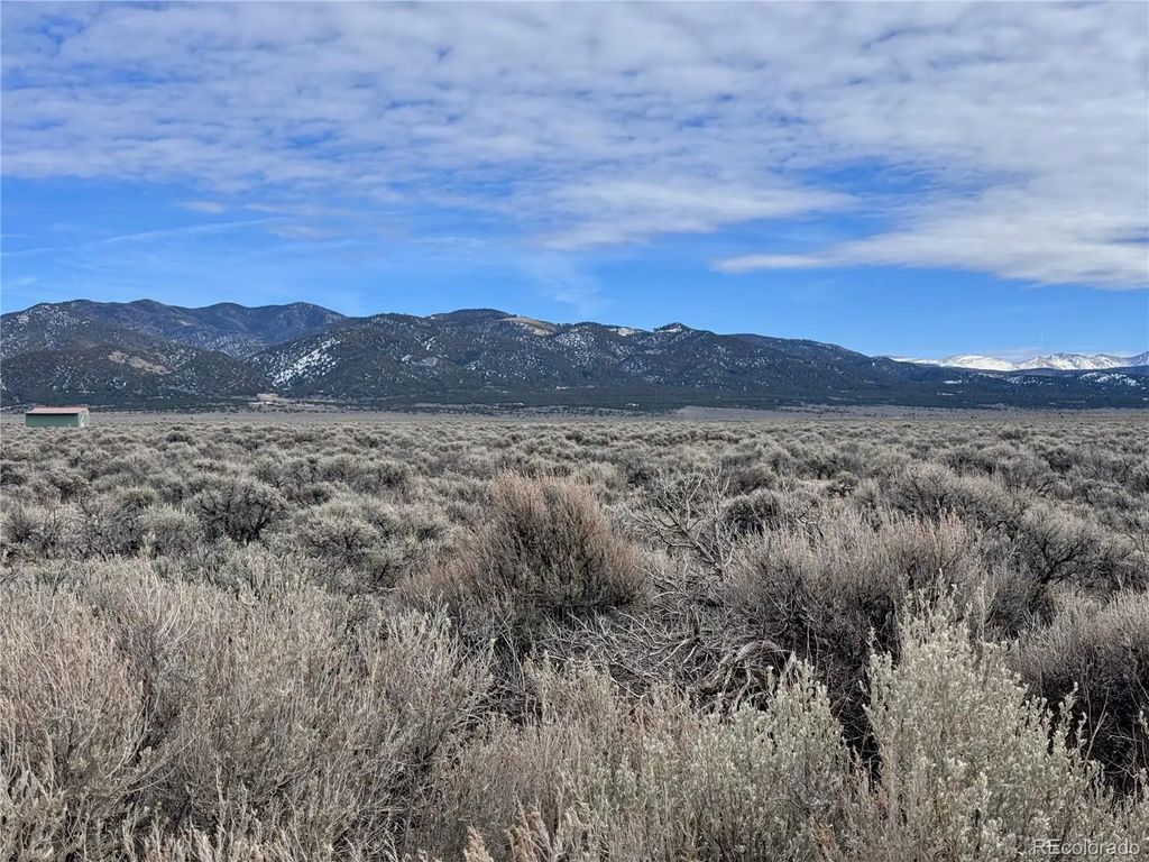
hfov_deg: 39.7
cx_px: 574
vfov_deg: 30.3
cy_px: 431
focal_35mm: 48
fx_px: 1593
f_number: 1.78
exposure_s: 1/4049
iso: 64
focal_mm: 6.76
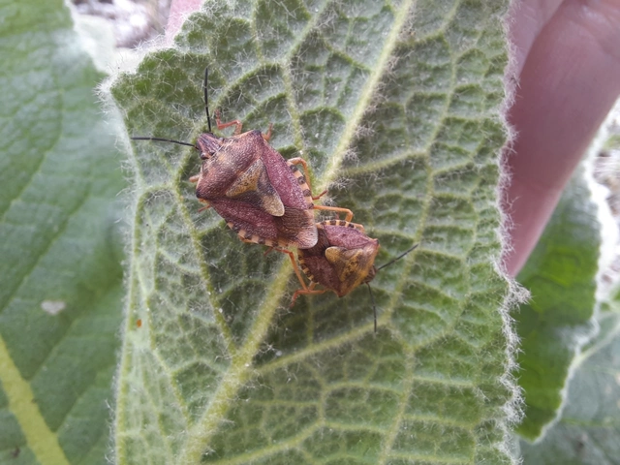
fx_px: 448
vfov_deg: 54.9
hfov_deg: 69.4
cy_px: 232
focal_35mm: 25
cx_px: 310
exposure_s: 1/50
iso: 50
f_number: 2.4
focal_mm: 2.13
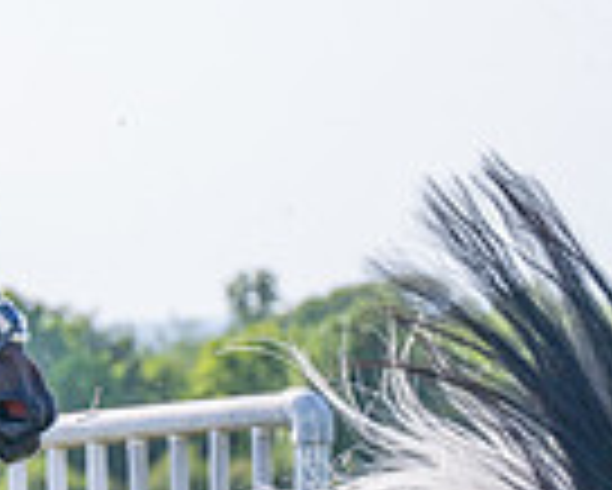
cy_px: 633
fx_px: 5927
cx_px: -425
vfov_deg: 4.7
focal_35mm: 327
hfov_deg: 5.8
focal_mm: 70
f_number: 2.8
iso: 200
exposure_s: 1/2000
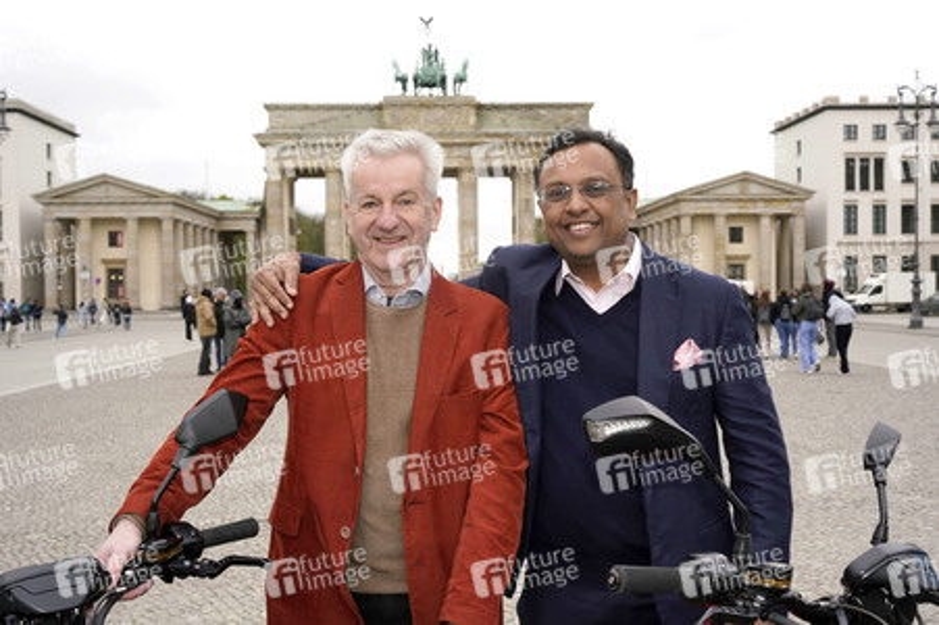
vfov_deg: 34.2
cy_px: 312
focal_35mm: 39
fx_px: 1016
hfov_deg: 49.6
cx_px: 470
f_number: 8
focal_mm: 39
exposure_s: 1/250
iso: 500
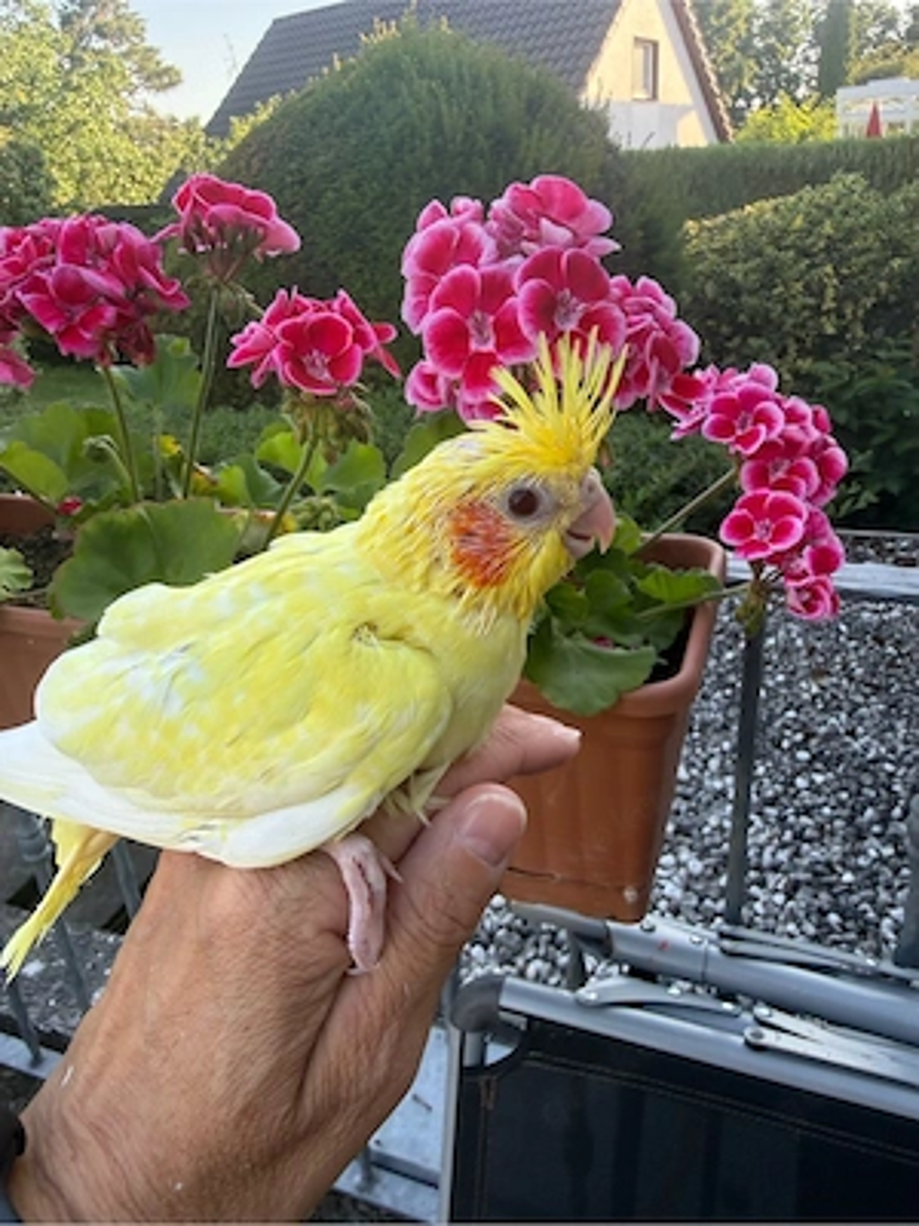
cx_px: 460
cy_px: 613
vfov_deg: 71.6
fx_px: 850
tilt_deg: -22.9
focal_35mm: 24
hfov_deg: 56.8
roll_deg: +3.9
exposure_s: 1/201
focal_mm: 2.22
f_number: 2.2
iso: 64
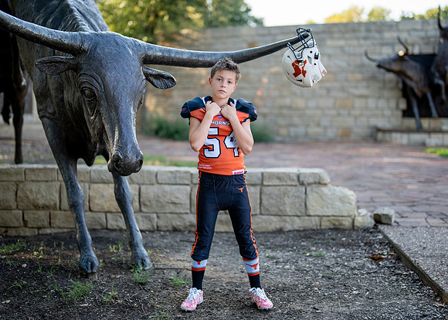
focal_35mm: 58
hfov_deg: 33.5
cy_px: 160
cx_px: 224
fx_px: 744
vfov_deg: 24.3
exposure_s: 1/1600
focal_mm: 50
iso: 200
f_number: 1.2
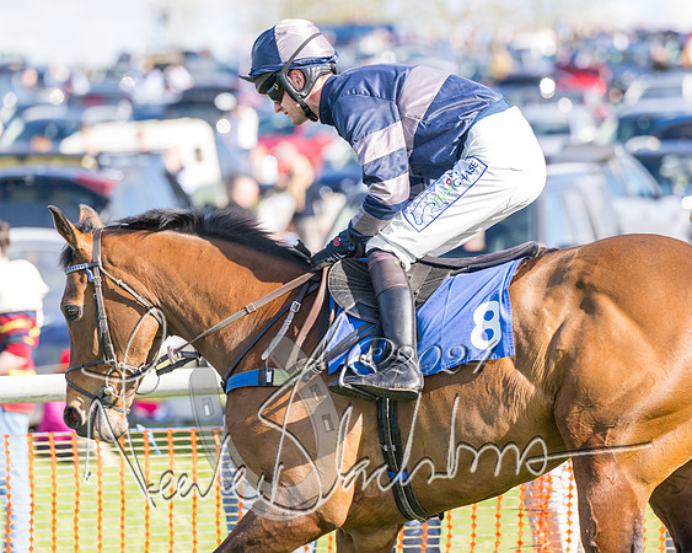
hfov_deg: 7.4
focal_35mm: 261
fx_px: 5336
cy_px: 293
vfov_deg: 5.9
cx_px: 454
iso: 400
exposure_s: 1/1250
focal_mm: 200
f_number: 4
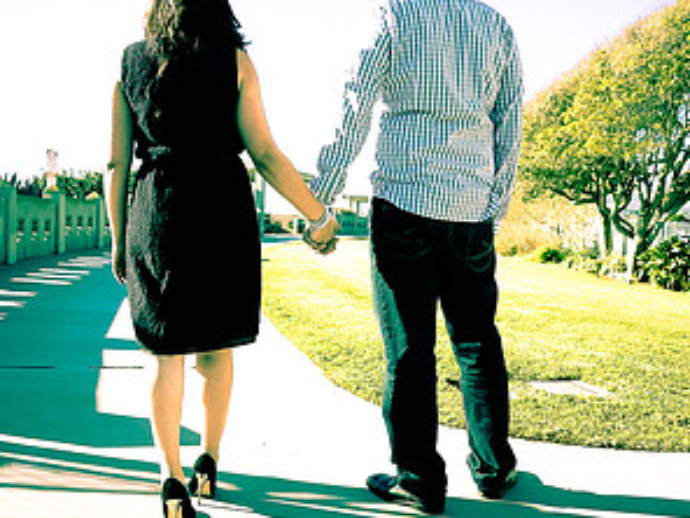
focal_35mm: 35
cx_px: 344
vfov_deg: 40.7
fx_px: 698
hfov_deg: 52.6
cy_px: 275
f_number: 5.6
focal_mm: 24
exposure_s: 1/320
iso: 200
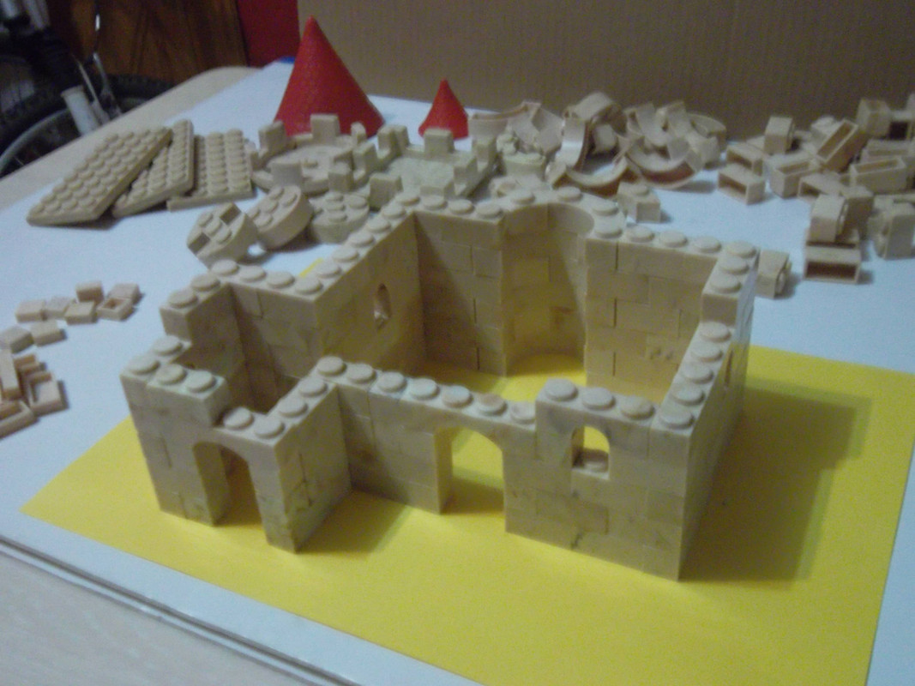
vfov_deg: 38.7
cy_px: 343
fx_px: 978
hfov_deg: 50.1
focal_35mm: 37
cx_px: 458
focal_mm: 6.6
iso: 640
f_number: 4
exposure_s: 1/7
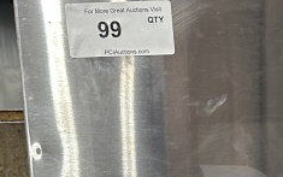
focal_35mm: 88
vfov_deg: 14.0
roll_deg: +2.1
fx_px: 679
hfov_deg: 22.3
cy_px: 261
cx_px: 307
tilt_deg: -5.6
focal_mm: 6.86
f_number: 1.78
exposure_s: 1/60
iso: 400
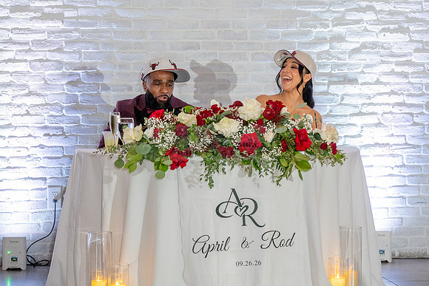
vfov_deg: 11.6
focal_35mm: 118
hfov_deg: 17.3
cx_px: 223
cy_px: 107
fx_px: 1411
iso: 2000
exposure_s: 1/200
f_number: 4
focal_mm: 91
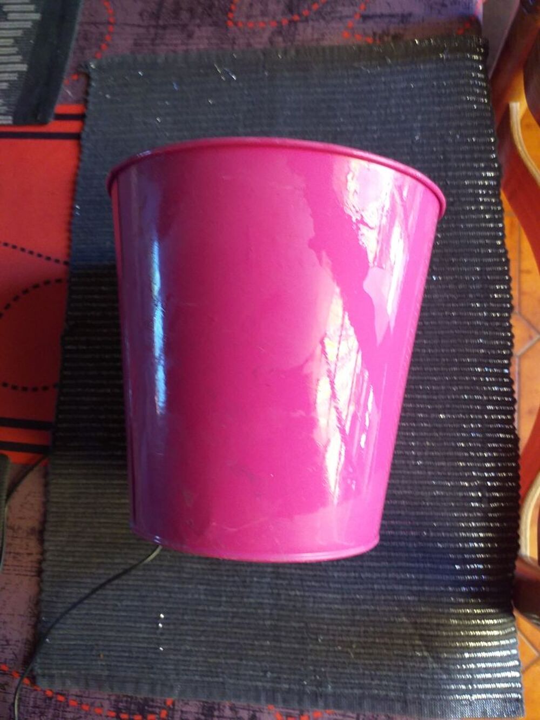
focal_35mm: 27
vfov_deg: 65.3
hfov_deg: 51.4
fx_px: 562
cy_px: 360
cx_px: 270
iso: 160
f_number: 1.9
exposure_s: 1/25
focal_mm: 3.6
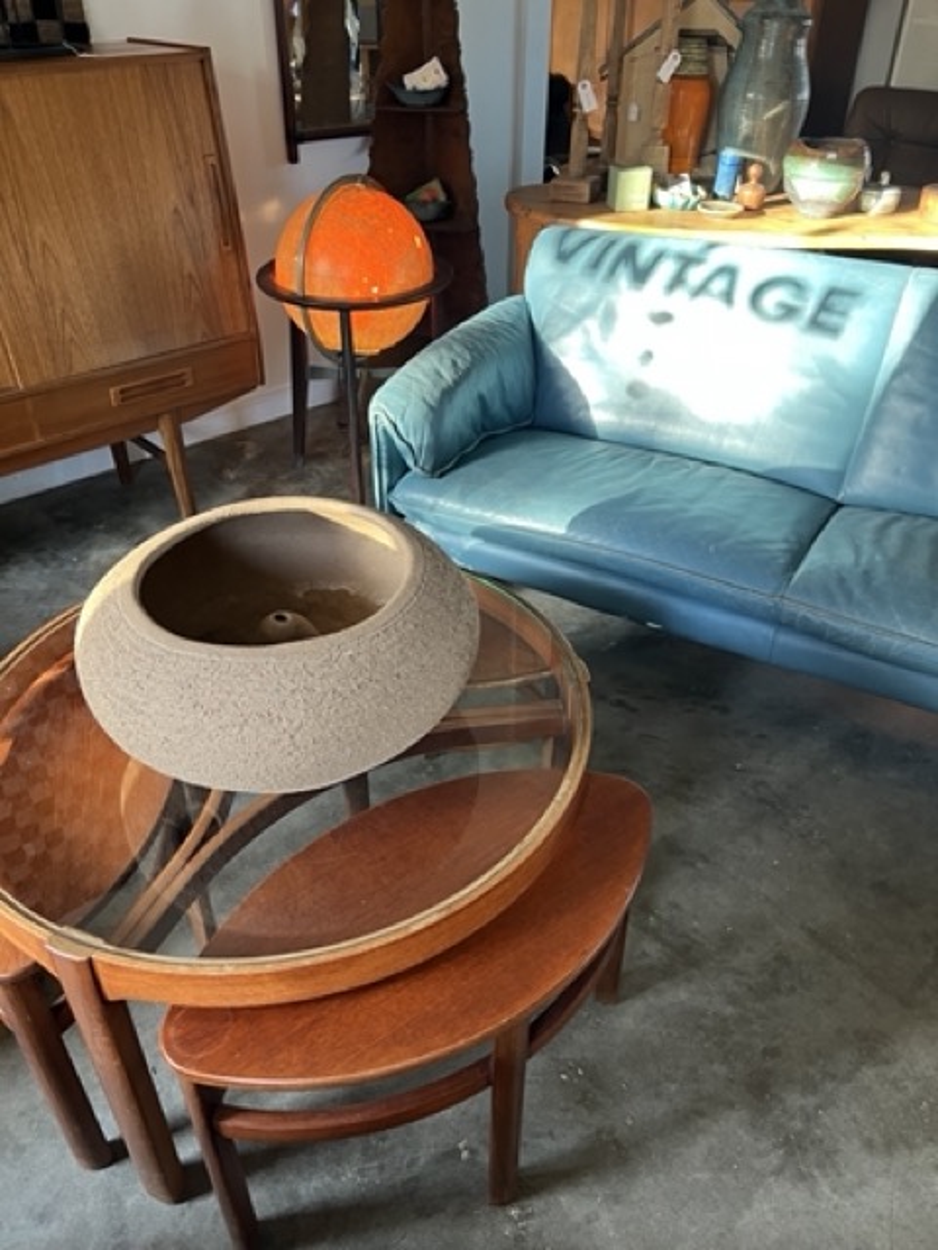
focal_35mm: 26
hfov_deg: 53.1
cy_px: 625
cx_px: 469
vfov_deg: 67.3
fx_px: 939
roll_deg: -0.7
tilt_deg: -35.3
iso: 125
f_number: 1.5
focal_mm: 5.7
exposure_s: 1/60
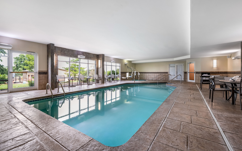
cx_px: 124
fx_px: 99
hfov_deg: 101.4
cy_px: 72
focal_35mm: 15
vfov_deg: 74.7
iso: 400
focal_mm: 14
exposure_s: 1/13
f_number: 8
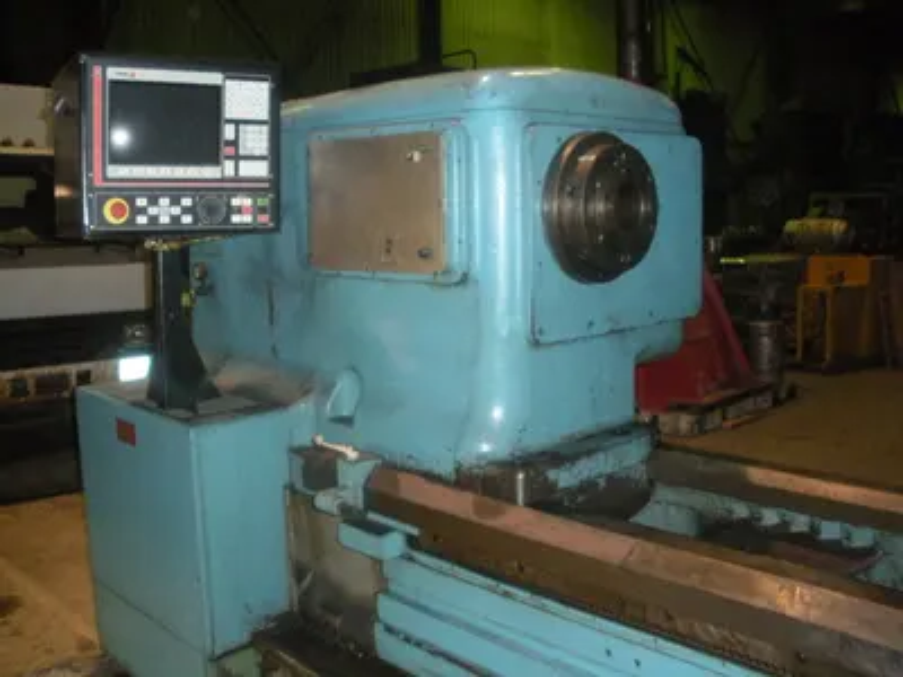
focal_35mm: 36
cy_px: 338
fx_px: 939
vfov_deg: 39.7
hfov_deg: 51.4
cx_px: 452
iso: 584
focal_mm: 6.3
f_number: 3.5
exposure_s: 1/60
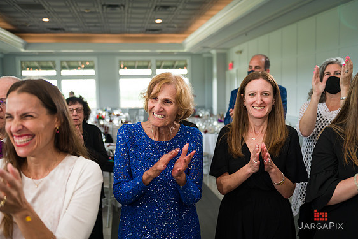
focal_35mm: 35
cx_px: 175
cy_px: 120
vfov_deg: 37.8
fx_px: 348
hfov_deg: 54.4
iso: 400
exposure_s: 1/200
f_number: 3.2
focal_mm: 34
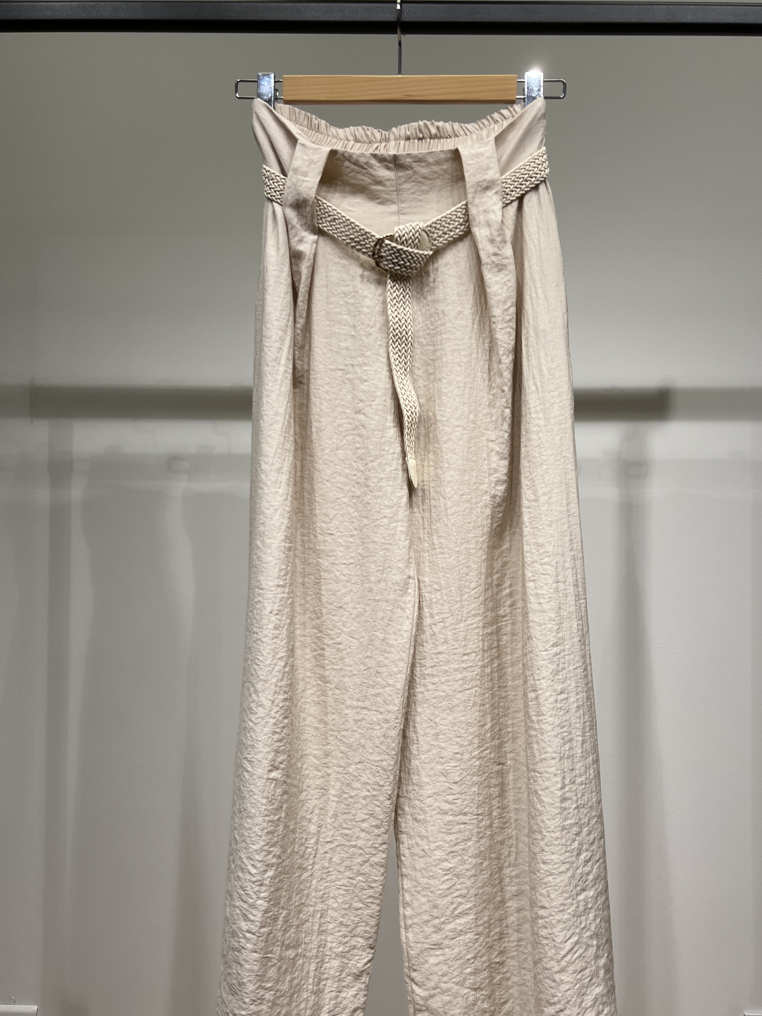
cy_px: 539
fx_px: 851
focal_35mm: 29
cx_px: 405
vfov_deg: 61.6
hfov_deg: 48.2
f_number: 1.5
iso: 50
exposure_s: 1/1058
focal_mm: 5.7
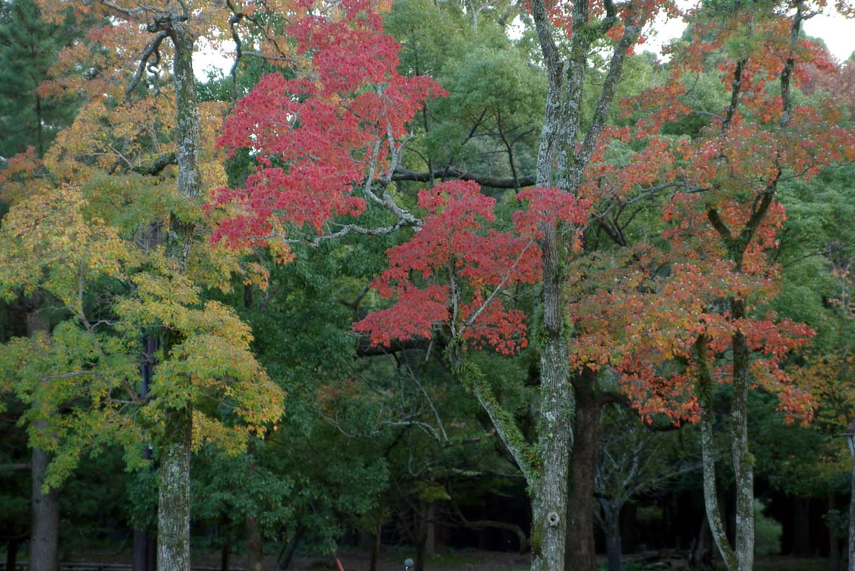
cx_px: 428
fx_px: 2672
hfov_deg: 18.2
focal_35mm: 112
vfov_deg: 12.2
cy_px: 286
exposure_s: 1/30
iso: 200
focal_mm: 75
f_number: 2.8
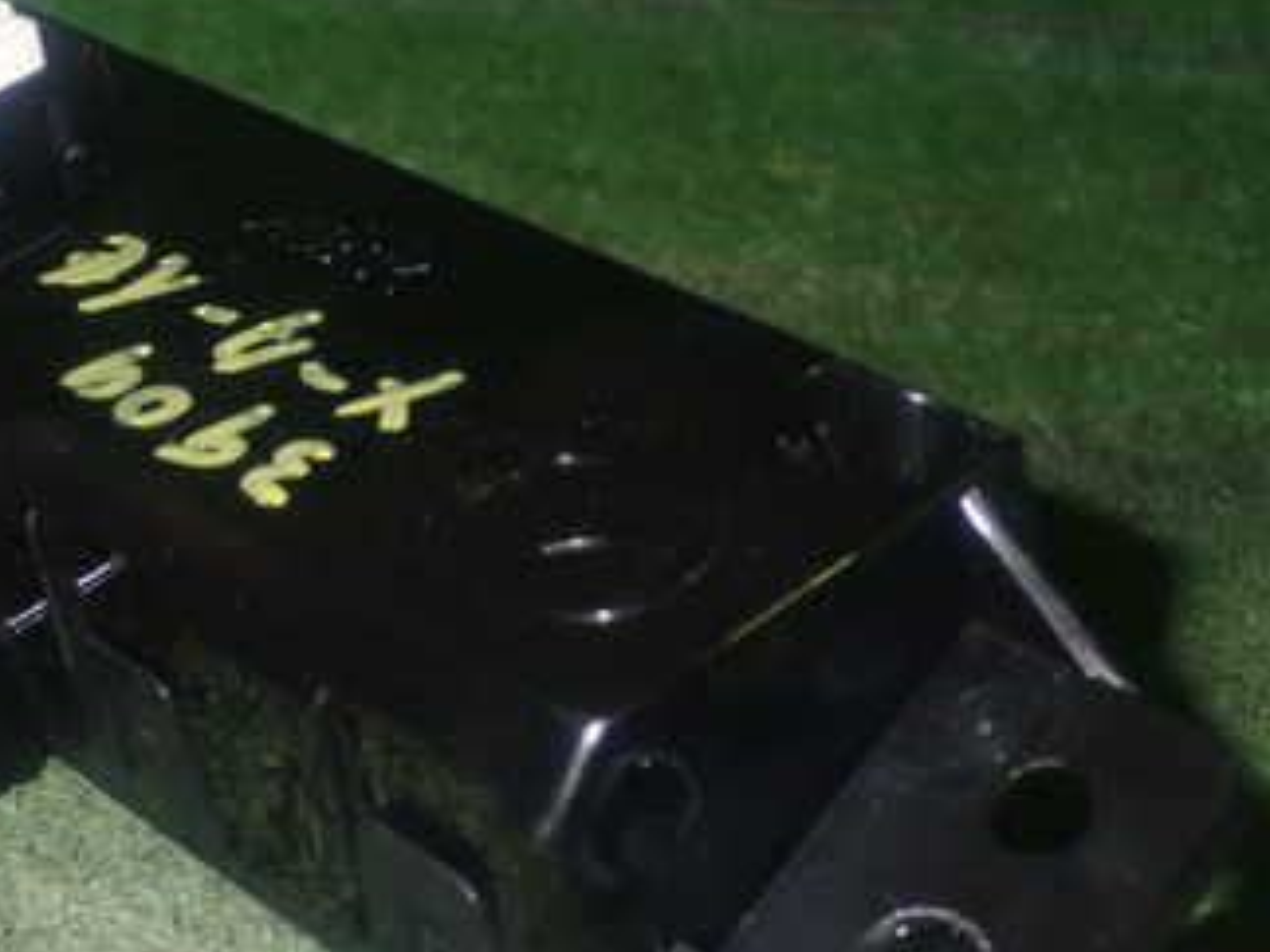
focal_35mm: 93
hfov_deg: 20.8
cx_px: 189
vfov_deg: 15.9
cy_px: 519
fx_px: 3411
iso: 800
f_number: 9
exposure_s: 1/50
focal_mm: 9.01
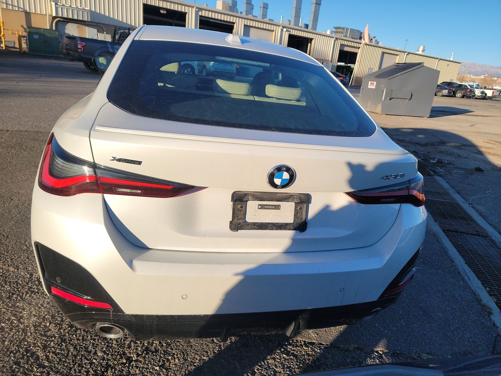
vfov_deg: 56.8
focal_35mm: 24
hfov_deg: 71.6
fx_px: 347
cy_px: 188
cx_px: 250
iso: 50
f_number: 1.8
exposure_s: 1/600
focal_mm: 6.7
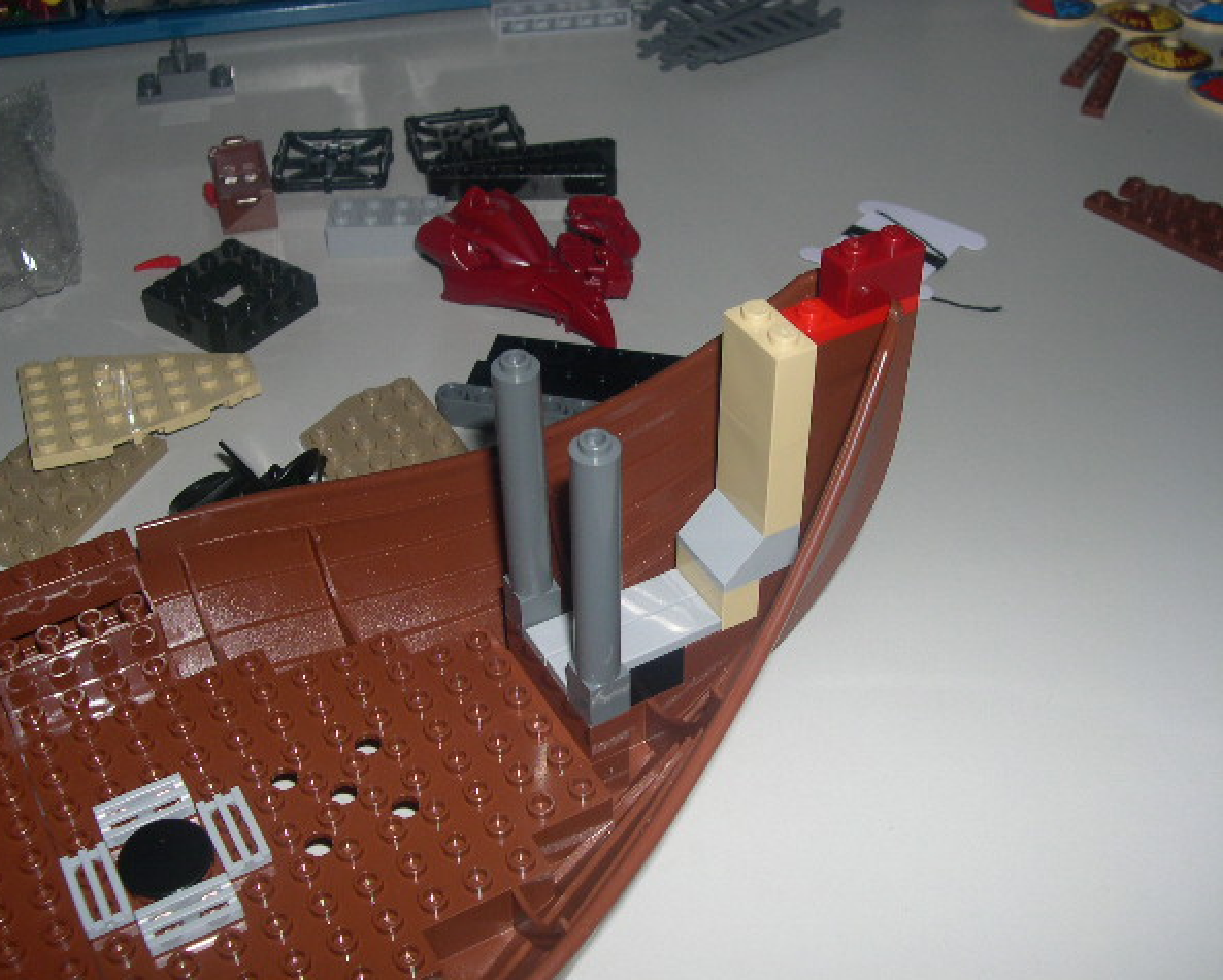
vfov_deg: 37.4
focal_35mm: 40
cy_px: 489
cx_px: 631
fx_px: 1449
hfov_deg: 45.8
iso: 100
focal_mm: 8
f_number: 7.6
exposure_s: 1/60
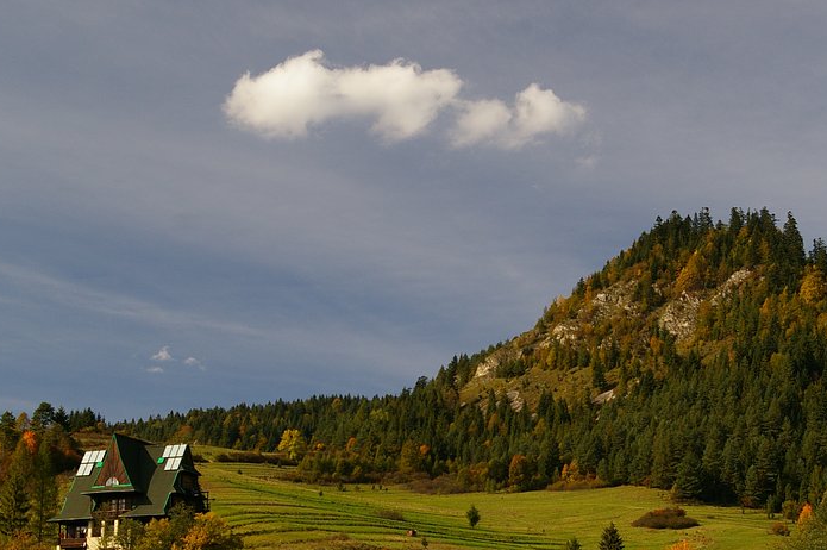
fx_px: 1928
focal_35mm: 84
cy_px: 365
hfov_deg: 24.2
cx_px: 440
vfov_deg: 16.2
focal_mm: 38
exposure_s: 1/250
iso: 200
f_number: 8
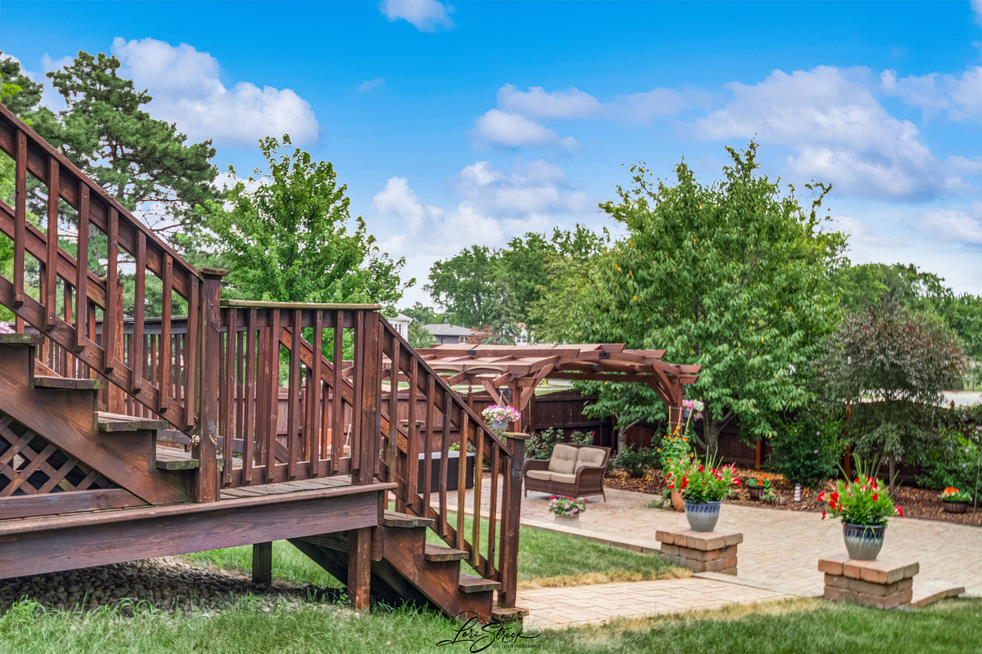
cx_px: 491
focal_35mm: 36
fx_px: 982
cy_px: 327
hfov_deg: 53.1
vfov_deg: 36.9
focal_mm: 24
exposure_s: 1/1250
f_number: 8
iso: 400
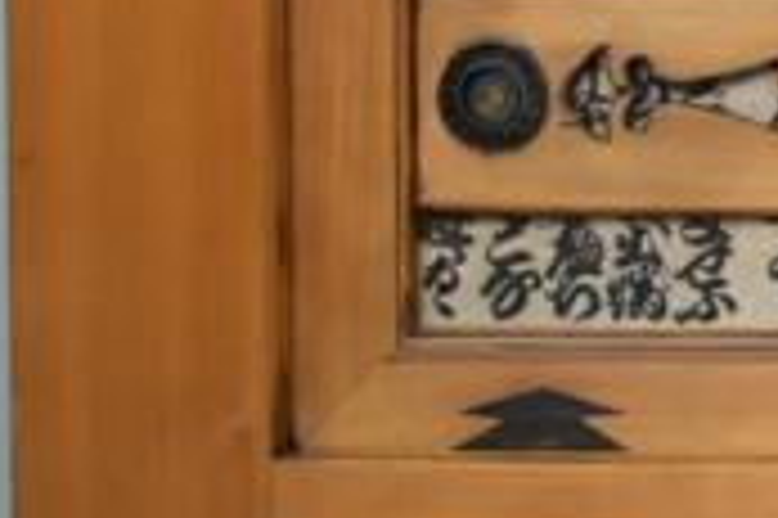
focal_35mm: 439
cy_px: -376
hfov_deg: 4.5
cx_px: 2150
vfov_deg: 3.1
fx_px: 9478
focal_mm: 70
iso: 1000
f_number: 4
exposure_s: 1/80
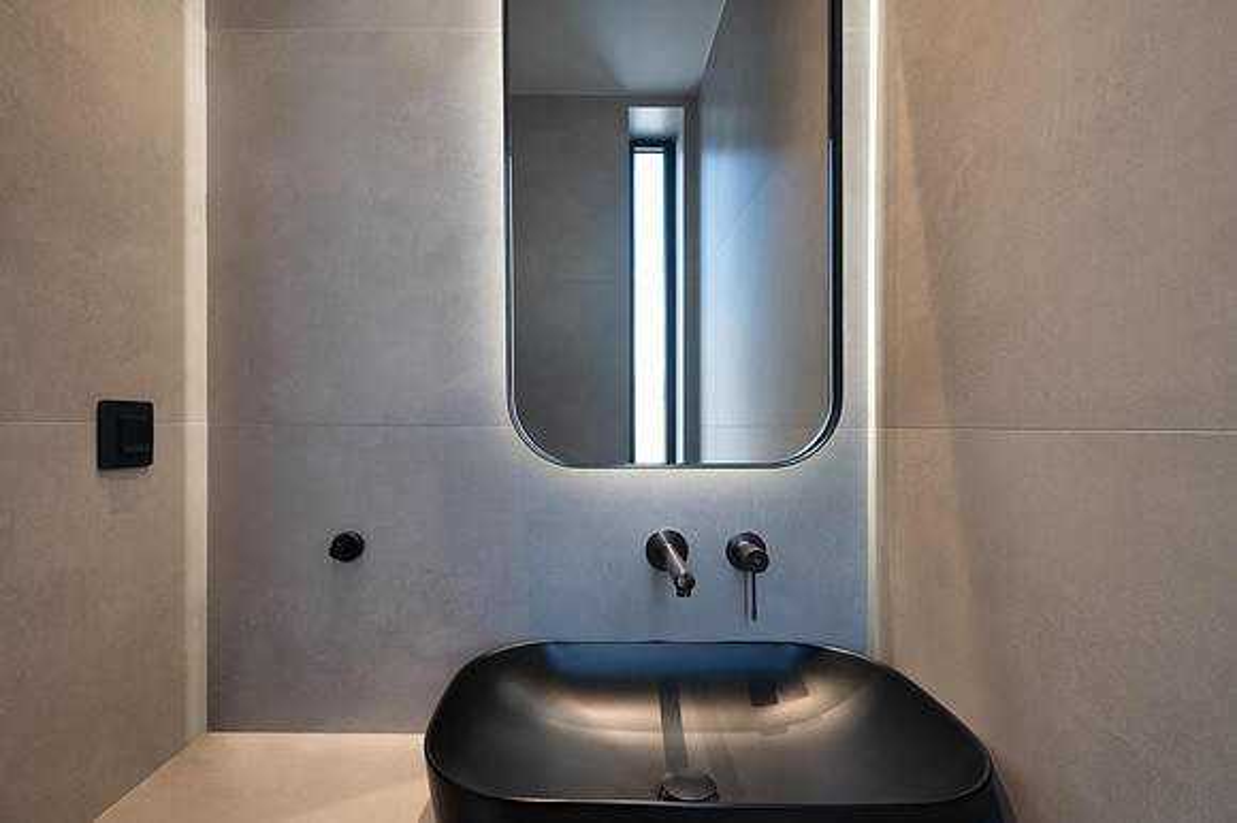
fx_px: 618
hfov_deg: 90.0
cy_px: 412
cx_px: 618
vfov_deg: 67.3
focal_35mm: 18
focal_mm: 18
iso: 125
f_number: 8
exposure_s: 1/1.67
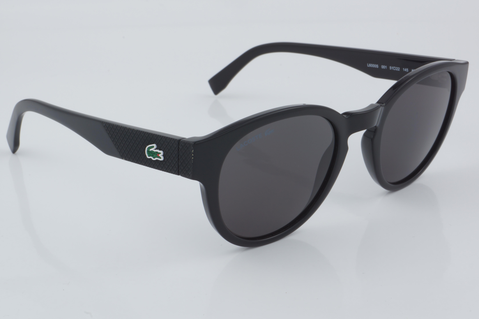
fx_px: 998
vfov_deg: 18.2
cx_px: 240
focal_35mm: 75
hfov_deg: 27.0
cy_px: 160
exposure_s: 1/4
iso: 100
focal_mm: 50
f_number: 32
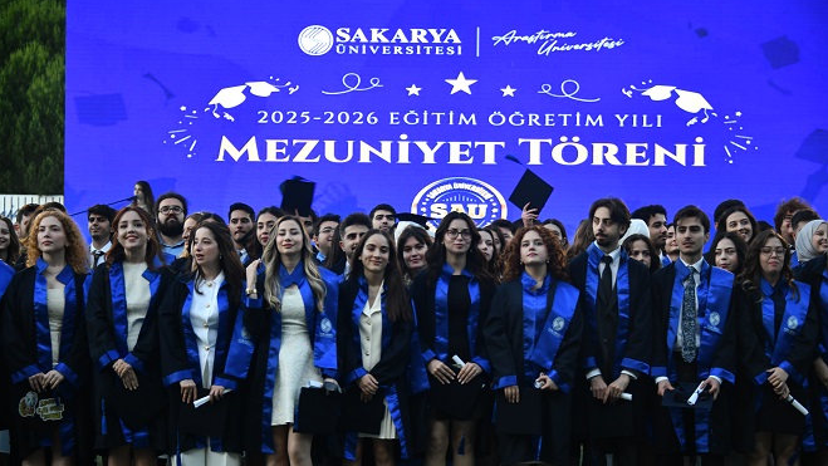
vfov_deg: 11.8
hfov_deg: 20.7
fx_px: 2262
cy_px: 271
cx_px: 414
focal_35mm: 103
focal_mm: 98
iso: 2000
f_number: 5.3
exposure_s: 1/160
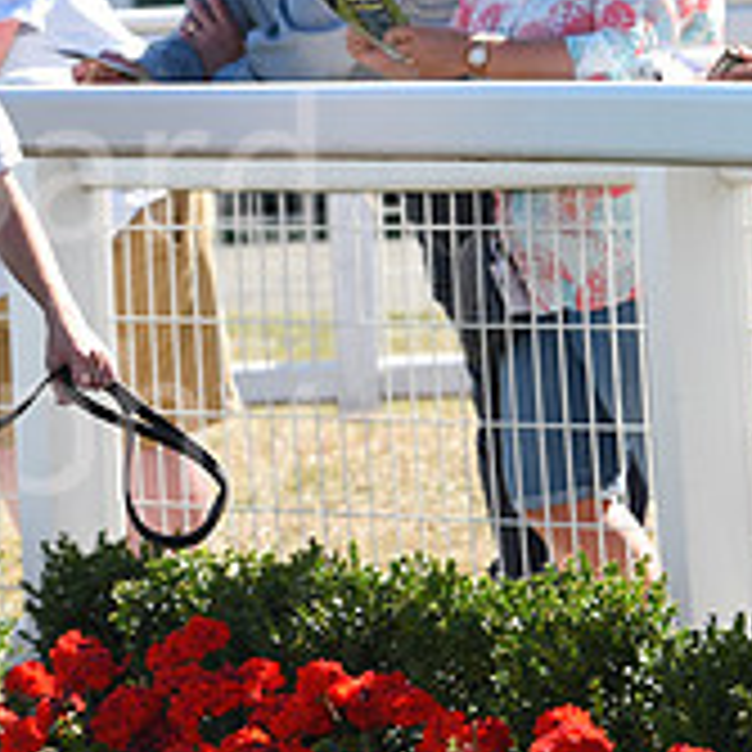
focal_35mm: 428
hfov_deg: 4.1
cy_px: 209
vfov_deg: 4.1
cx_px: -257
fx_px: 10519
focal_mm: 145
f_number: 5.6
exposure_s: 1/800
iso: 400
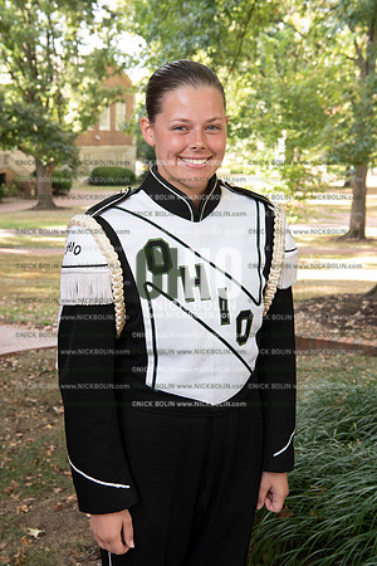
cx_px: 188
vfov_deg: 39.6
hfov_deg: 27.0
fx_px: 785
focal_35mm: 50
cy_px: 283
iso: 800
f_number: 8
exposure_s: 1/100
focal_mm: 50
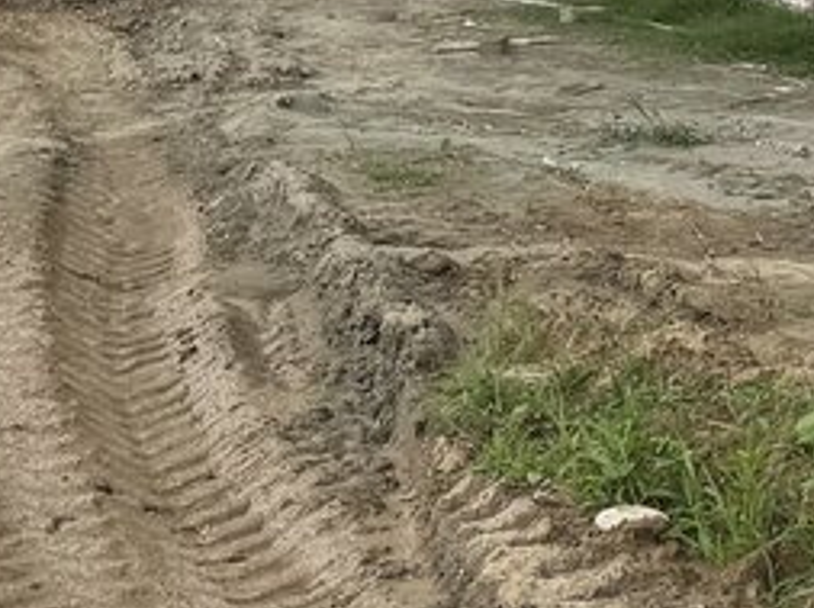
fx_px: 3569
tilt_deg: +4.4
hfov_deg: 13.0
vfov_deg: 9.4
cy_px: -373
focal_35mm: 152
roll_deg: -1.7
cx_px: 161
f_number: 1.78
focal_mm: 6.76
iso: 80
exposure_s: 1/3597
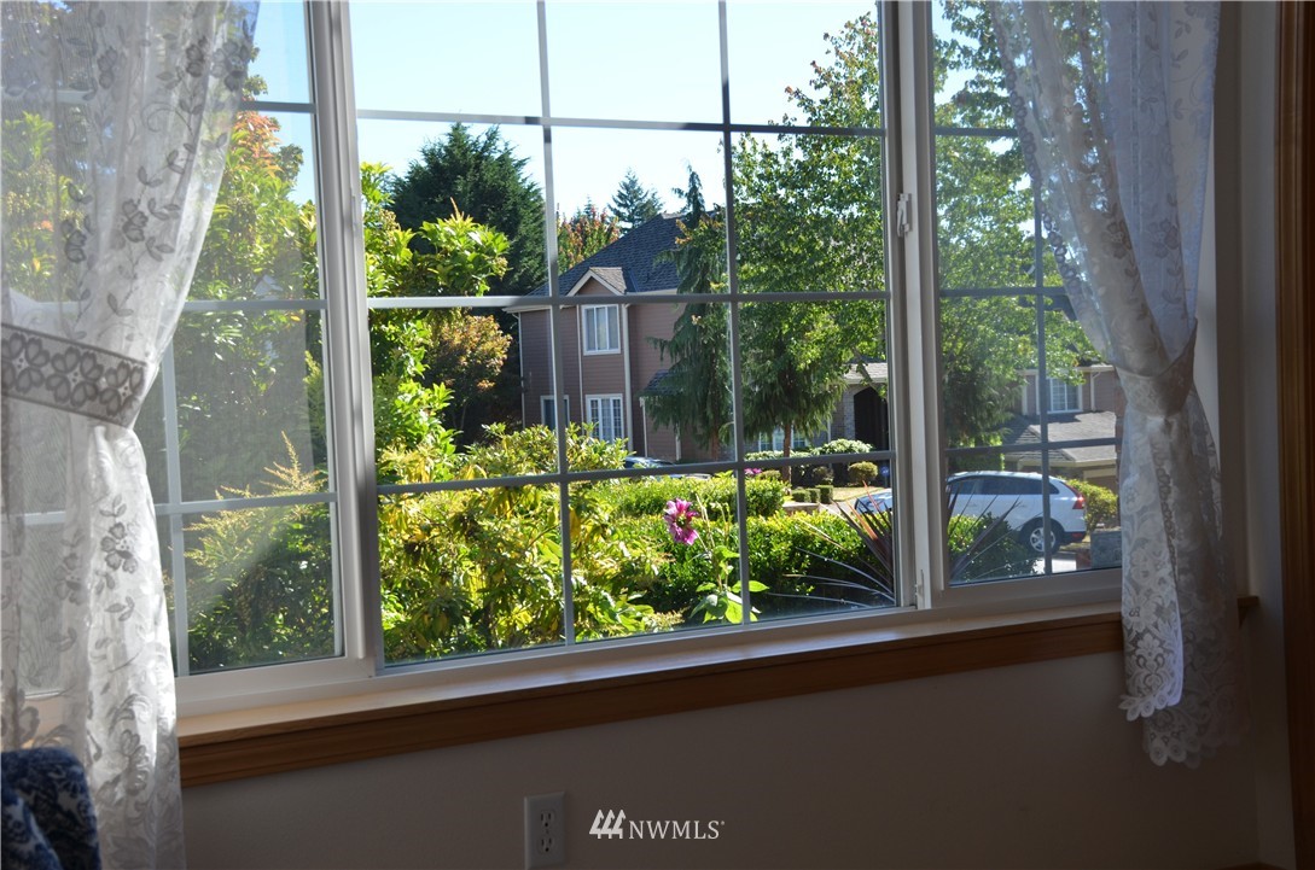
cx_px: 658
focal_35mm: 48
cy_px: 435
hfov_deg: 41.2
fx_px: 1749
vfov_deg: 27.9
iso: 200
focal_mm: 32
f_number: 7.1
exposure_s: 1/200
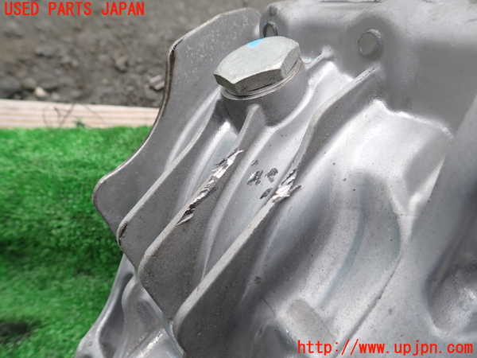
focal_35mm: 25
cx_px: 238
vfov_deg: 54.9
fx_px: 344
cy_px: 179
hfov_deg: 69.4
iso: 100
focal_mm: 4.5
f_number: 2.8
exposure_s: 1/160
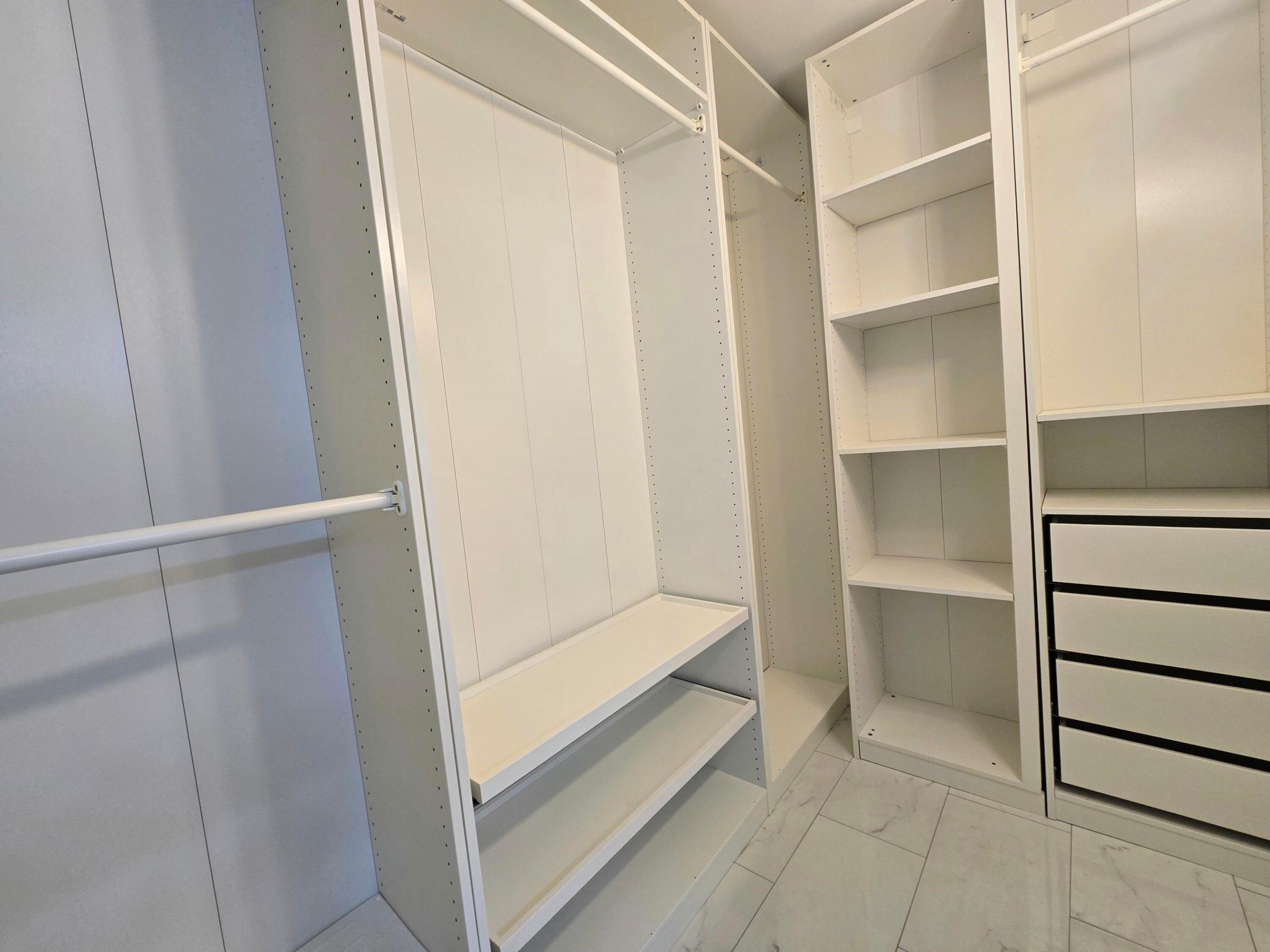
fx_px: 477
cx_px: 635
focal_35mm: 13
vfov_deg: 89.9
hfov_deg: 106.2
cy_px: 476
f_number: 2.2
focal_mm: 2.2
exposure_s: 1/60
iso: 100
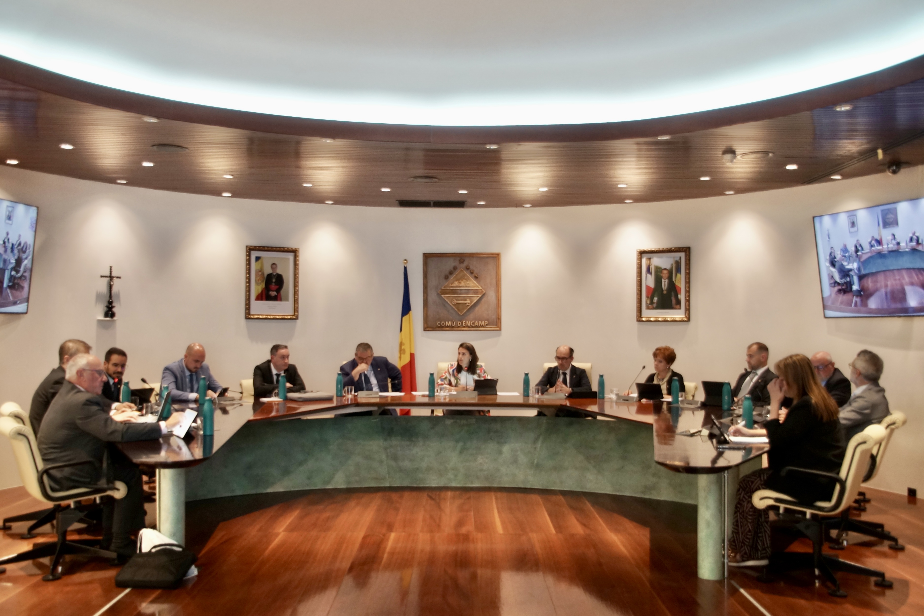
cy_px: 308
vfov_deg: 43.6
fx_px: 770
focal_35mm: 30
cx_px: 462
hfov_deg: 61.9
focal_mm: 20
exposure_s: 1/25
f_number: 3.5
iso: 640
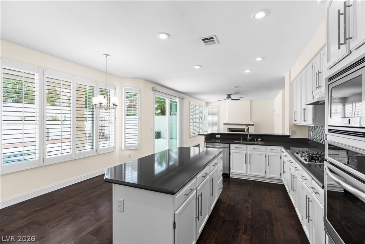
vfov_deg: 70.4
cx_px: 182
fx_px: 172
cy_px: 122
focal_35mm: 17
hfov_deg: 93.3
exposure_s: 1/30
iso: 400
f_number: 8
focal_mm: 17
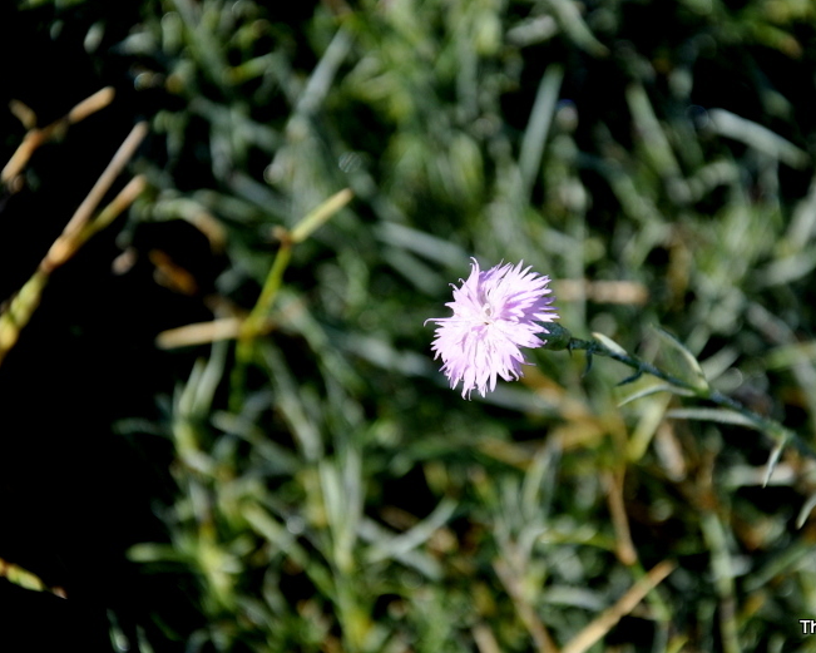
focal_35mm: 182
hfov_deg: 10.6
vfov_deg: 8.5
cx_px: 471
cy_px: 325
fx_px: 4386
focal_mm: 105
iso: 220
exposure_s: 1/500
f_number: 5.6
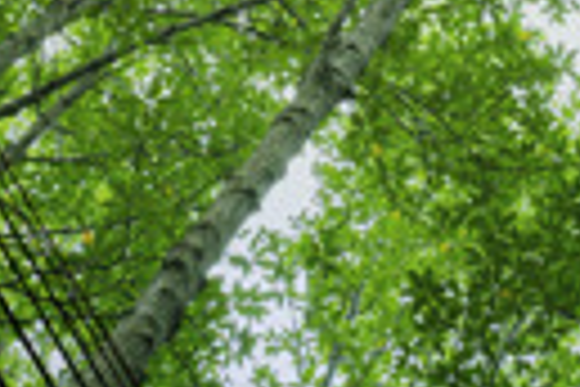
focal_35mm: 348
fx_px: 5606
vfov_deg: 3.9
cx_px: -94
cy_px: -369
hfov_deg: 5.9
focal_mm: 50
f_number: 9
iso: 320
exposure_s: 1/320
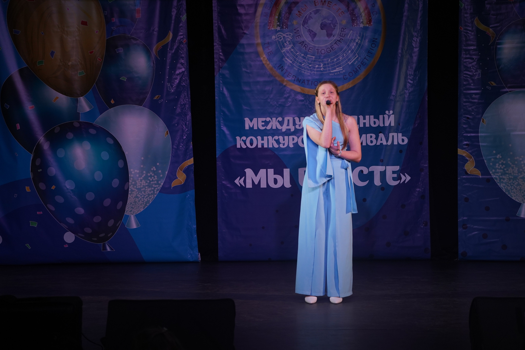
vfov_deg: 11.3
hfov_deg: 16.9
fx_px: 1765
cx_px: 262
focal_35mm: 121
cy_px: 175
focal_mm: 121
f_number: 5.6
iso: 1600
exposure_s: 1/250
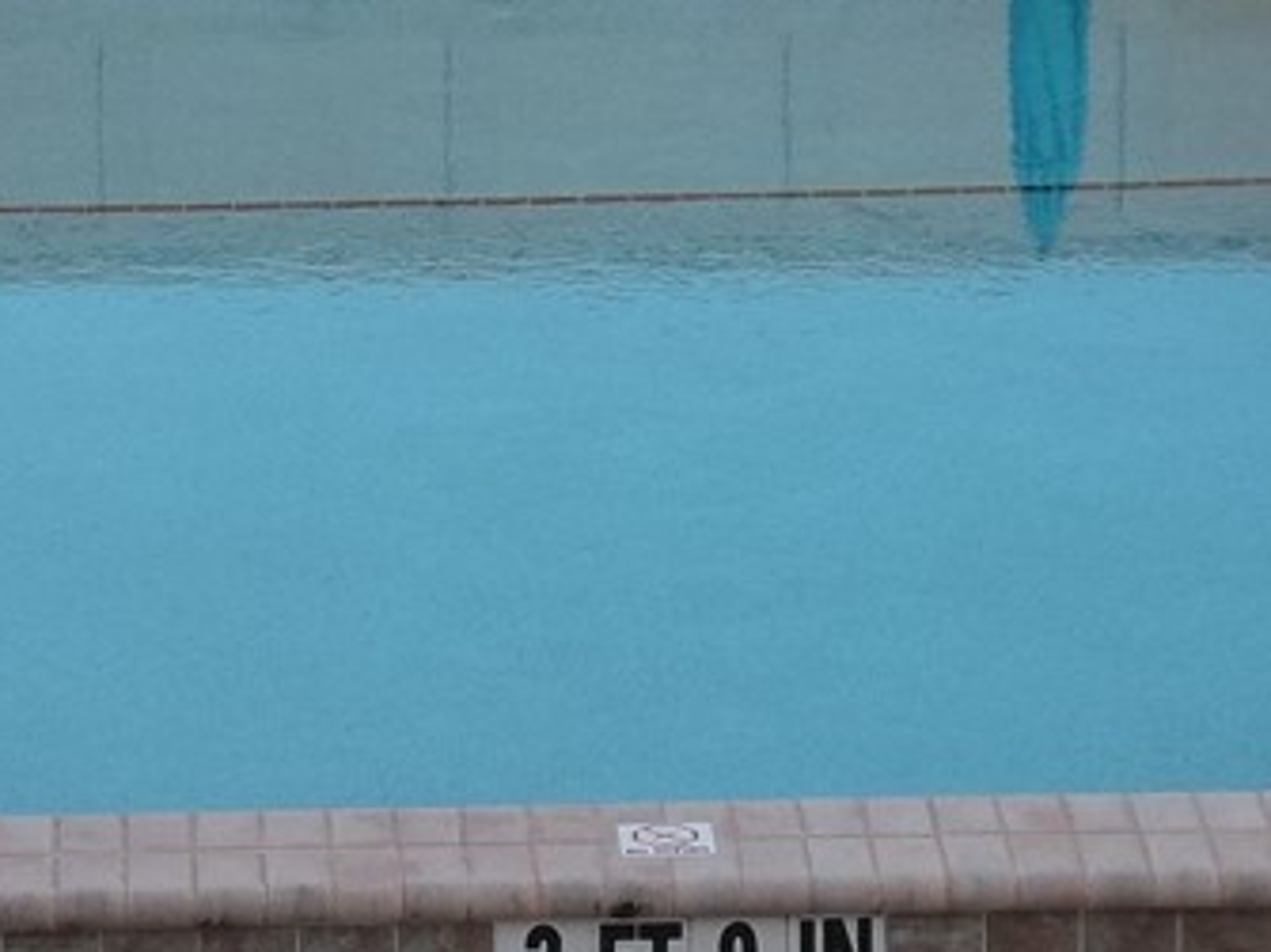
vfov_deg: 6.6
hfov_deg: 8.8
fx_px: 8295
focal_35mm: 226
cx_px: 562
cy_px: 180
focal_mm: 13.2
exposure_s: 1/200
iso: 80
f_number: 3.9
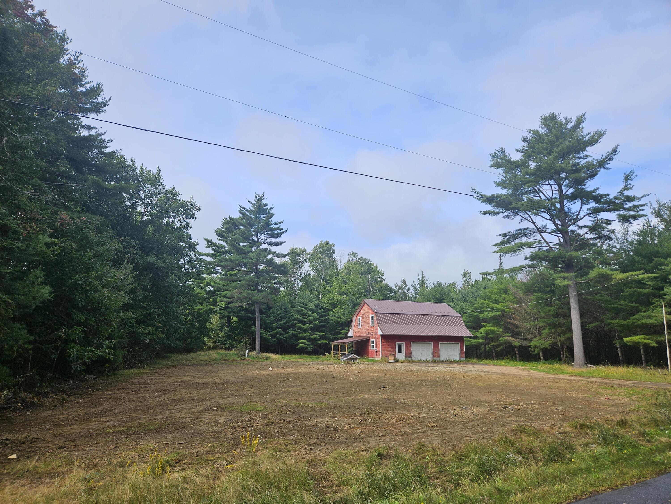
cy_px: 252
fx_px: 446
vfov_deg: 58.9
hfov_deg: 73.9
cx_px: 336
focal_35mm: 23
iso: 25
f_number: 1.8
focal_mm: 5.4
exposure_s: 1/1849
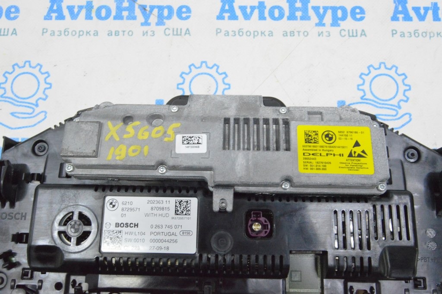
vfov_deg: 39.9
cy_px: 147
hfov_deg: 57.3
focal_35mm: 33
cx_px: 221
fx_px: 405
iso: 6400
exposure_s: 1/20
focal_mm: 22
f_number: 20
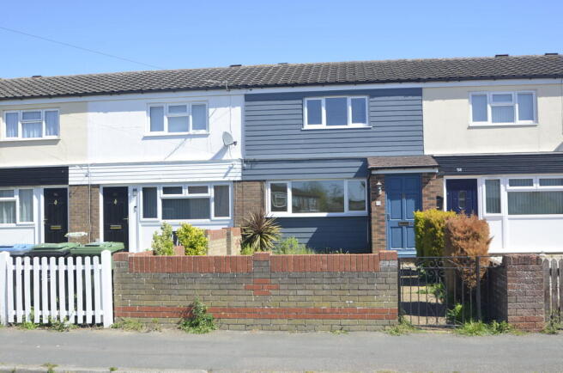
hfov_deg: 53.2
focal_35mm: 36
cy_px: 186
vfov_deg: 36.7
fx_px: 562
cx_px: 282
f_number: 8
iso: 180
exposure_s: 1/250
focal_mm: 24
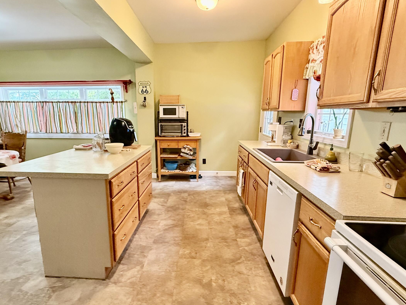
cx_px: 185
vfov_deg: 65.9
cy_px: 166
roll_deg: -0.5
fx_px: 235
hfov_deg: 81.5
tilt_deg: -11.9
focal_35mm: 20
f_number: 2.2
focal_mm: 2.22
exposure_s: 1/120
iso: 640
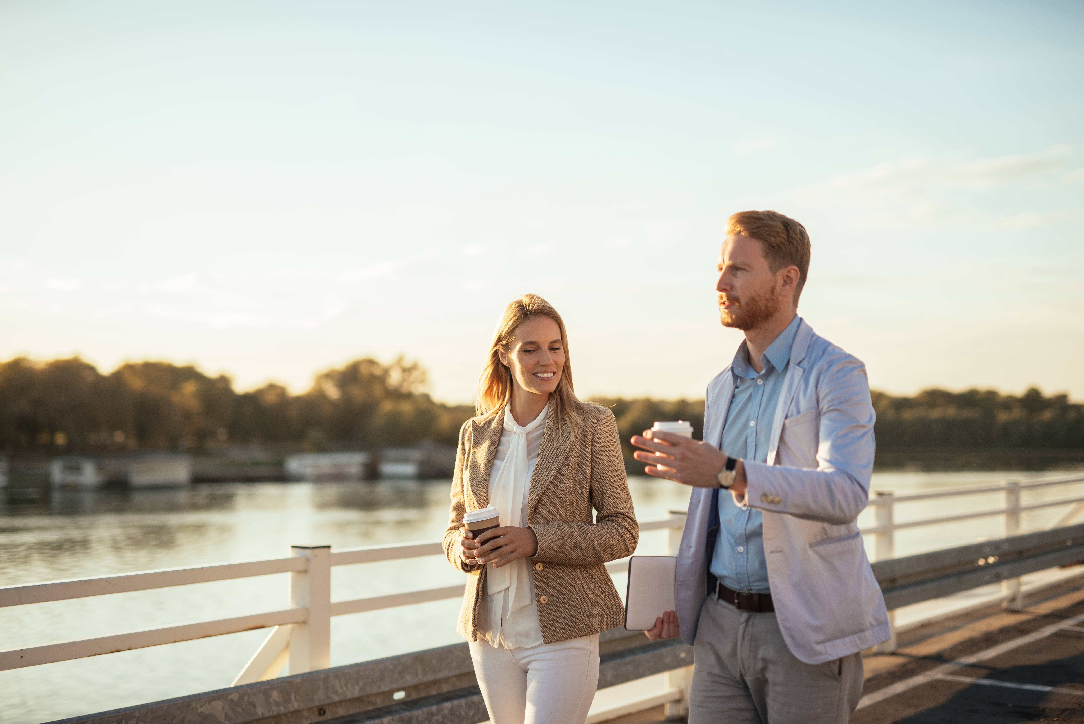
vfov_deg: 27.0
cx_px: 542
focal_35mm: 50
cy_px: 362
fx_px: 1506
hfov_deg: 39.6
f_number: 1.8
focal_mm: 50
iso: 100
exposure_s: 1/2000
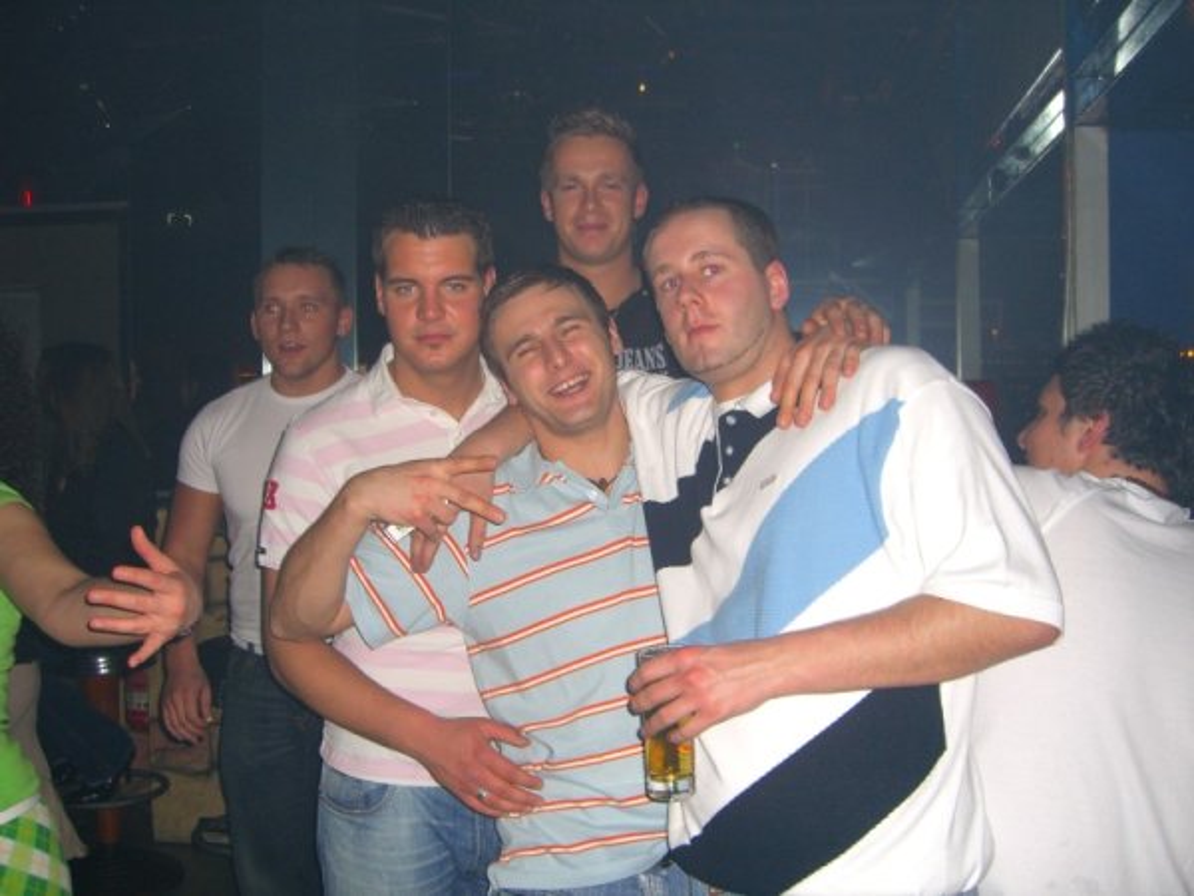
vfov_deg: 37.7
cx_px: 597
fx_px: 1311
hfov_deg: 49.0
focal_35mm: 38
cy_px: 448
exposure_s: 1/60
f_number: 2.8
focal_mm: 7.9
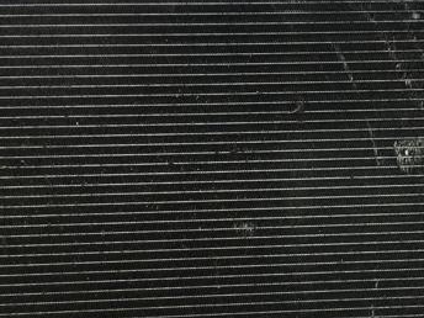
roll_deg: -1.6
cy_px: 229
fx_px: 661
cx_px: 345
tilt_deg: -28.7
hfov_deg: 34.4
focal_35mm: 54
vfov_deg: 26.8
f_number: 2.2
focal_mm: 4.15
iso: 25
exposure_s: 1/100
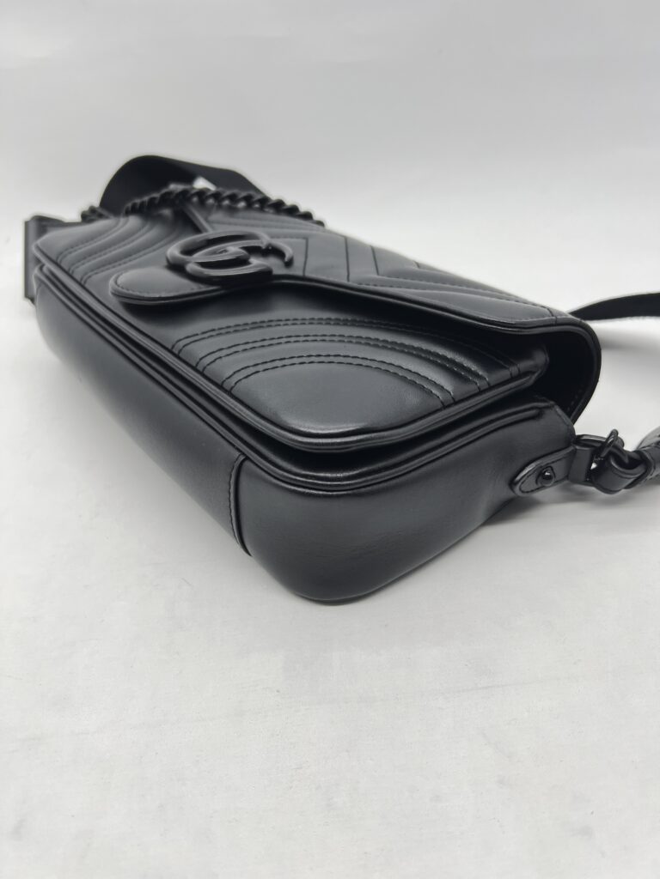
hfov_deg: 53.1
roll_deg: +2.9
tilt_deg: -34.3
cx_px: 330
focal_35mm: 26
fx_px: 661
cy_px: 440
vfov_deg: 67.3
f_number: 1.5
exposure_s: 1/100
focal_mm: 5.7
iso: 32
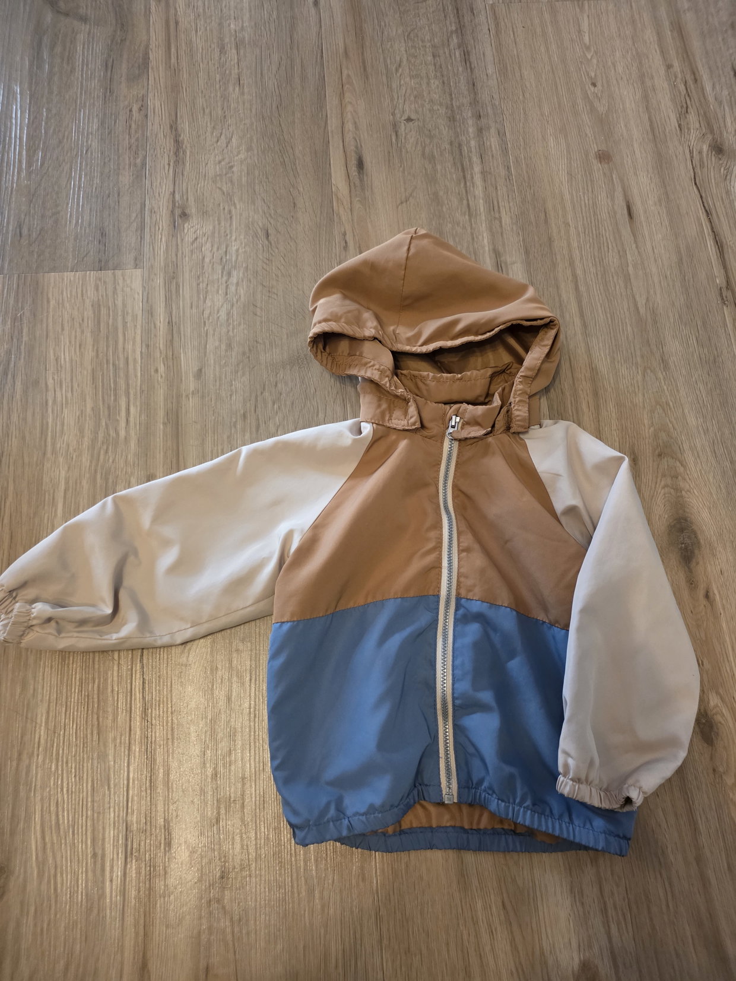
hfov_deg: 58.9
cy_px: 490
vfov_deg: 73.9
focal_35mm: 23
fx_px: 652
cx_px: 368
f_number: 1.7
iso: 1000
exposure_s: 1/100
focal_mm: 6.3
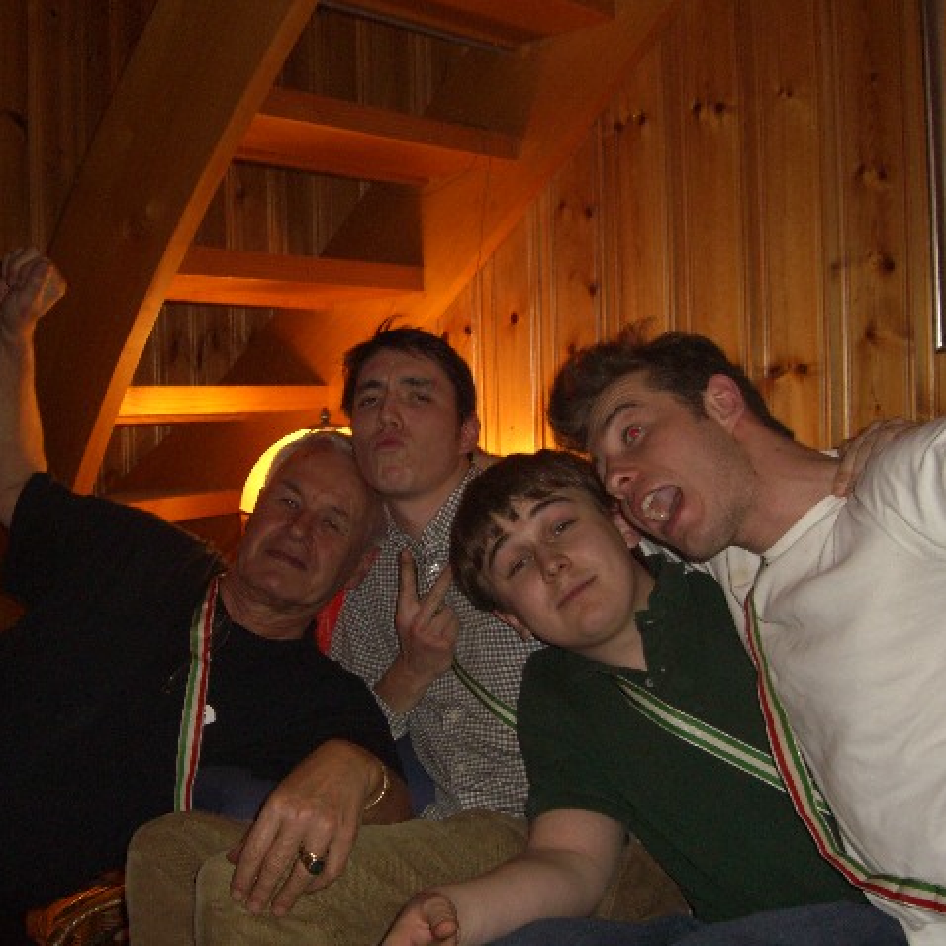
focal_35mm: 45
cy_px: 473
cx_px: 491
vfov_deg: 37.6
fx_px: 1391
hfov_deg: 37.5
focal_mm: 7.9
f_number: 2.8
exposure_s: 1/30
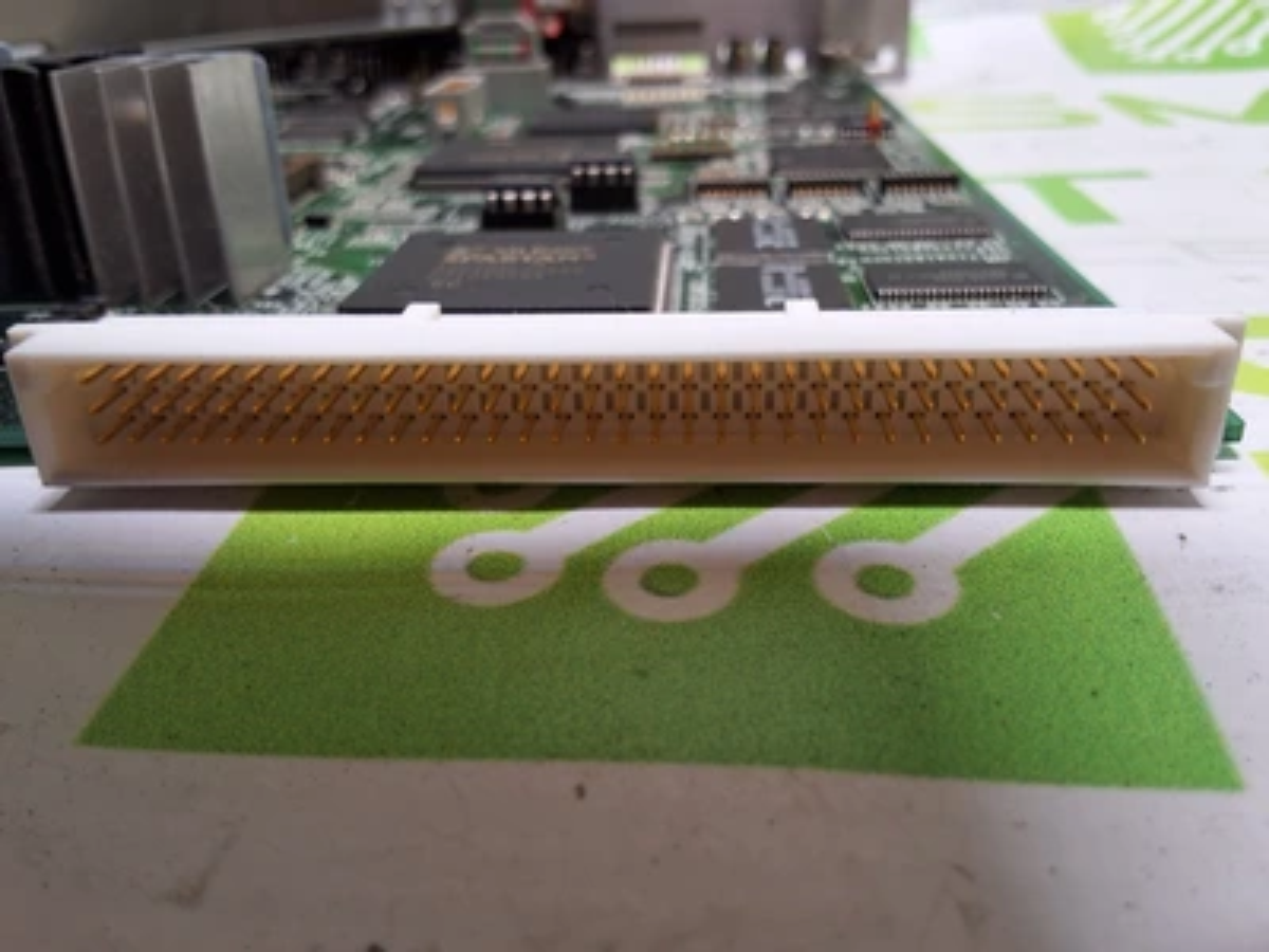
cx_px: 634
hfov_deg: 63.4
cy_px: 476
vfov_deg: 49.7
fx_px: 1026
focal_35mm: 28
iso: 40
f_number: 1.9
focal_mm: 2.91
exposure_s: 1/60
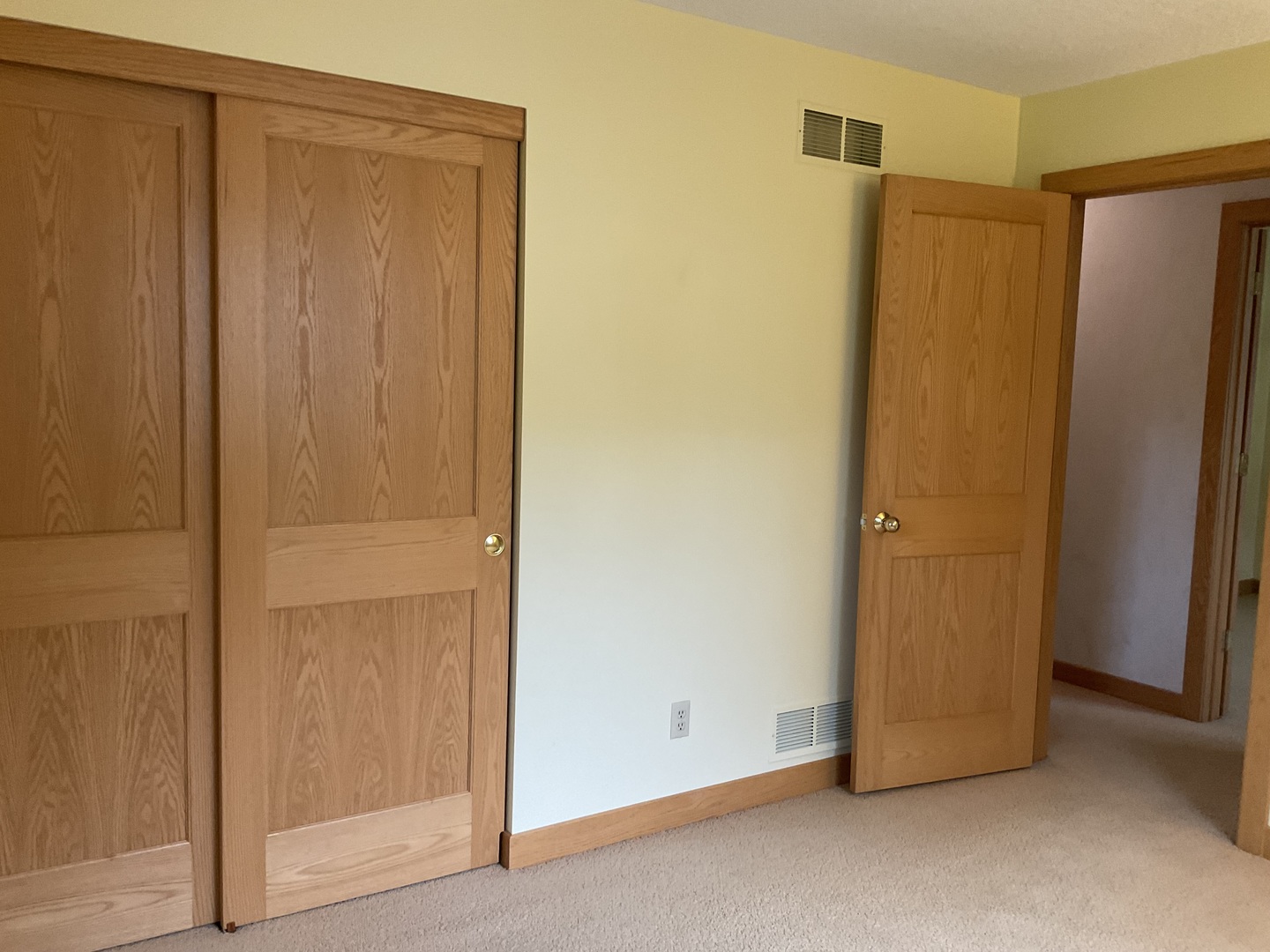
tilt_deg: -4.7
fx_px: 1064
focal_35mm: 29
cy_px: 476
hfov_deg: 61.7
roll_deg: -2.2
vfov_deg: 48.2
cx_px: 635
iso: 100
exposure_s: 1/60
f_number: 1.8
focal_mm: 3
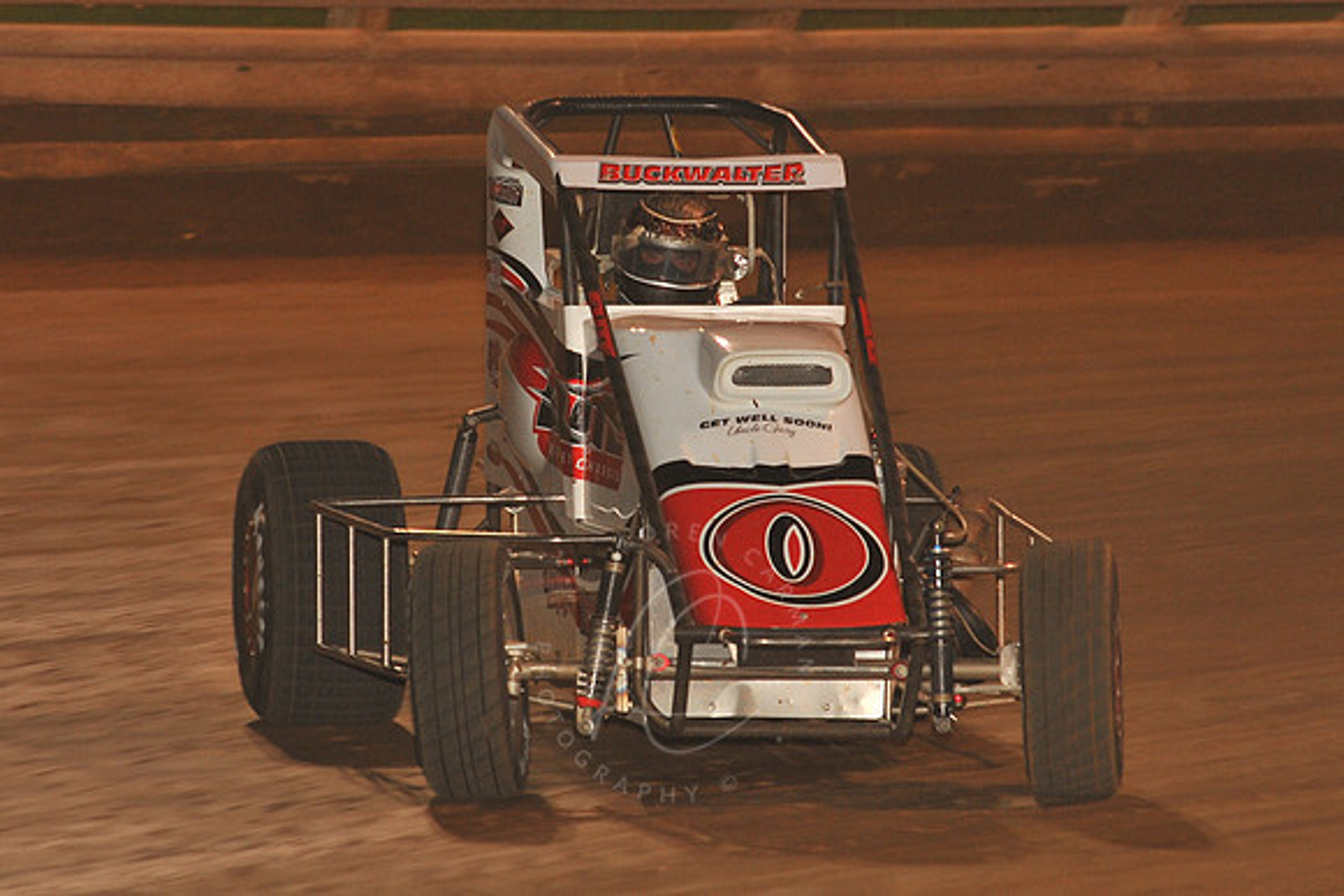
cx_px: 672
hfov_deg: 10.3
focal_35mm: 200
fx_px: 7468
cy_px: 448
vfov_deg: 6.9
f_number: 6.3
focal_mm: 200
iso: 1000
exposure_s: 1/250
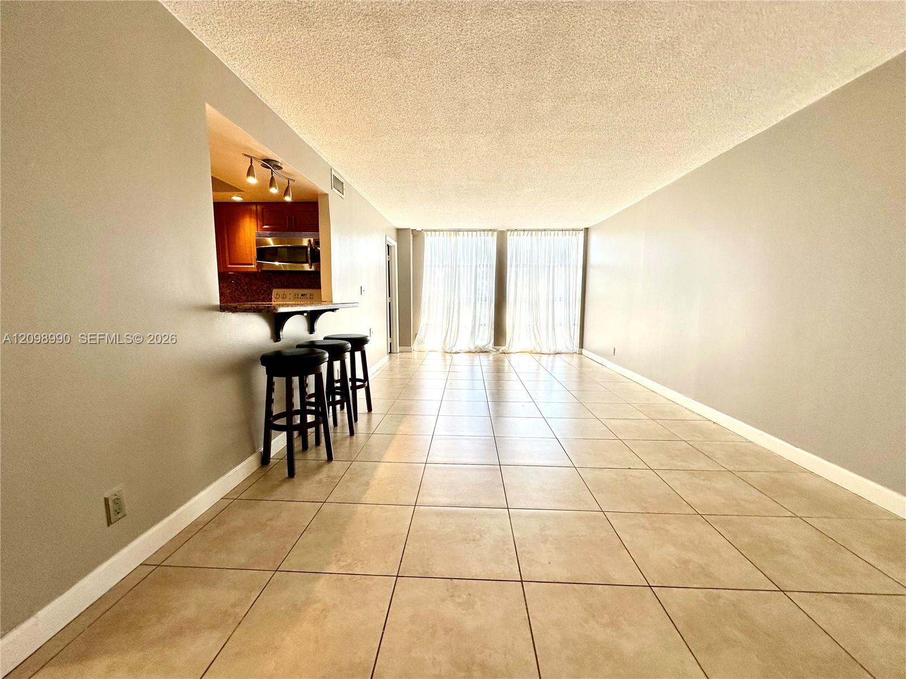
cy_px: 340
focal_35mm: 14
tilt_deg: -7.1
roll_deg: -1.6
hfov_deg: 102.1
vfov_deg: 85.7
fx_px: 366
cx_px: 453
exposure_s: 1/120
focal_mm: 2.22
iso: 50
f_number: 2.2
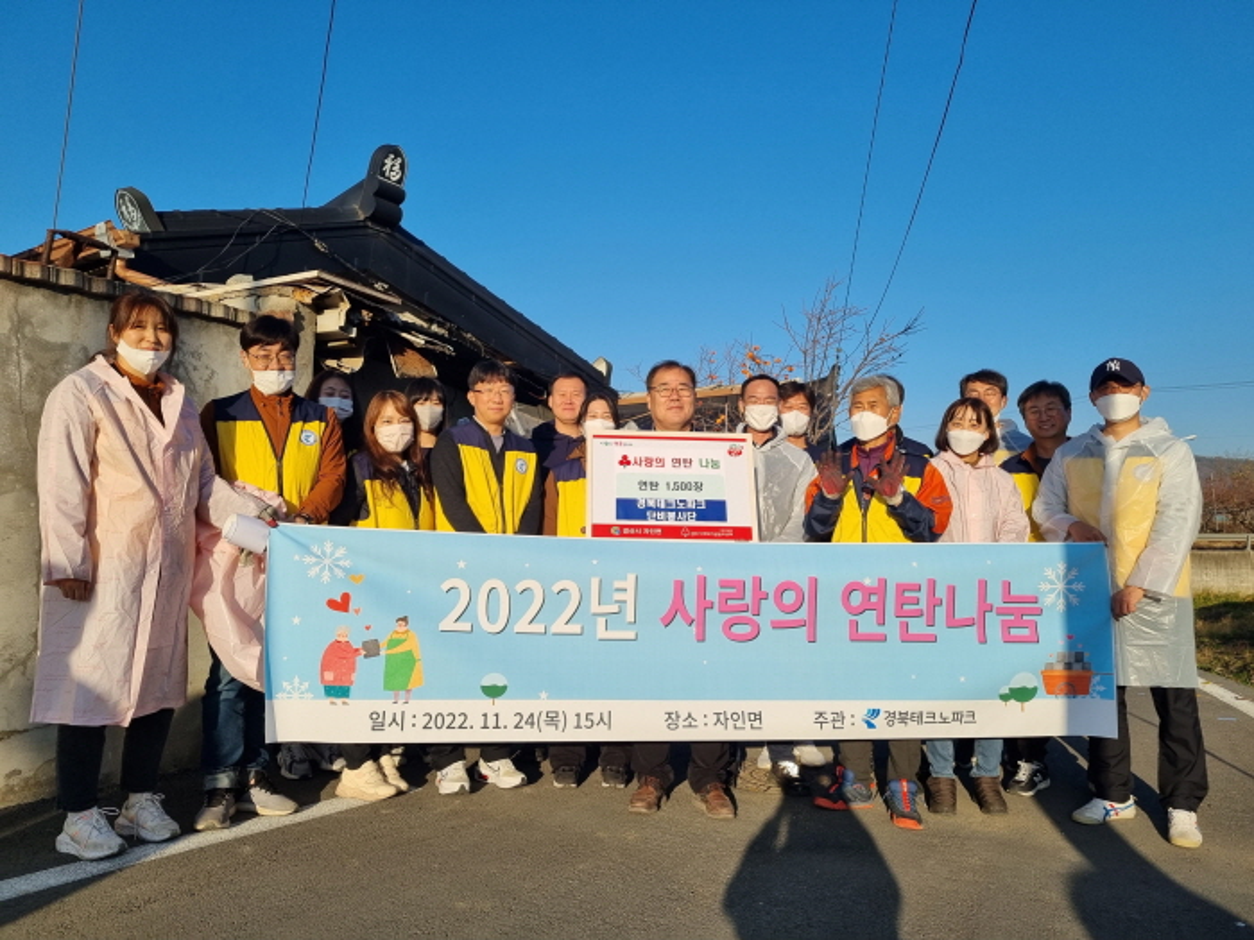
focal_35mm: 26
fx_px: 942
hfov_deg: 67.3
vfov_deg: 53.1
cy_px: 470
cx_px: 627
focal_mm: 5.4
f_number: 1.8
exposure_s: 1/3640
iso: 50
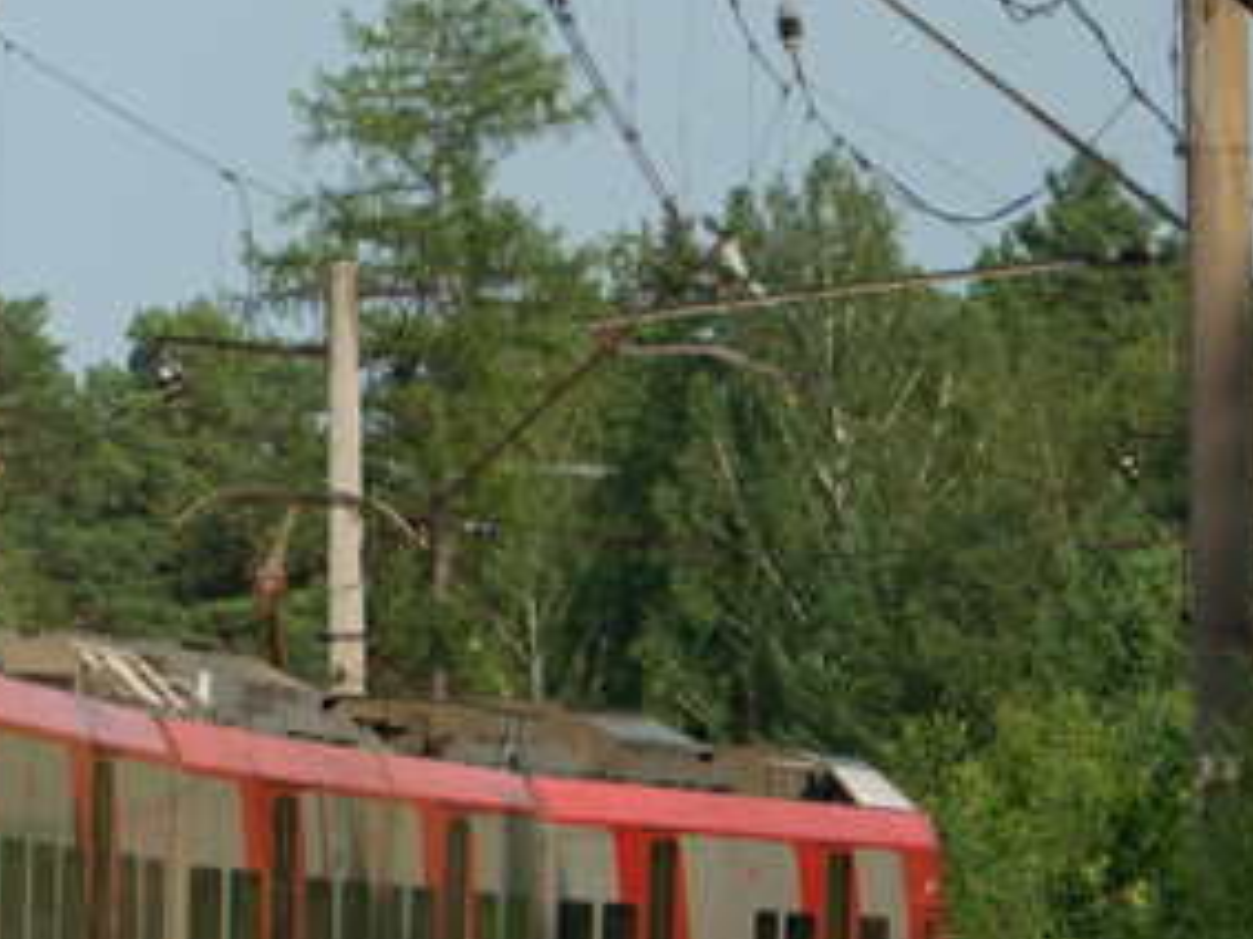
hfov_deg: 4.1
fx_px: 17150
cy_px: 638
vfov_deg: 3.1
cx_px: -1067
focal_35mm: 474
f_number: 5.3
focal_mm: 62
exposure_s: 1/250
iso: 100
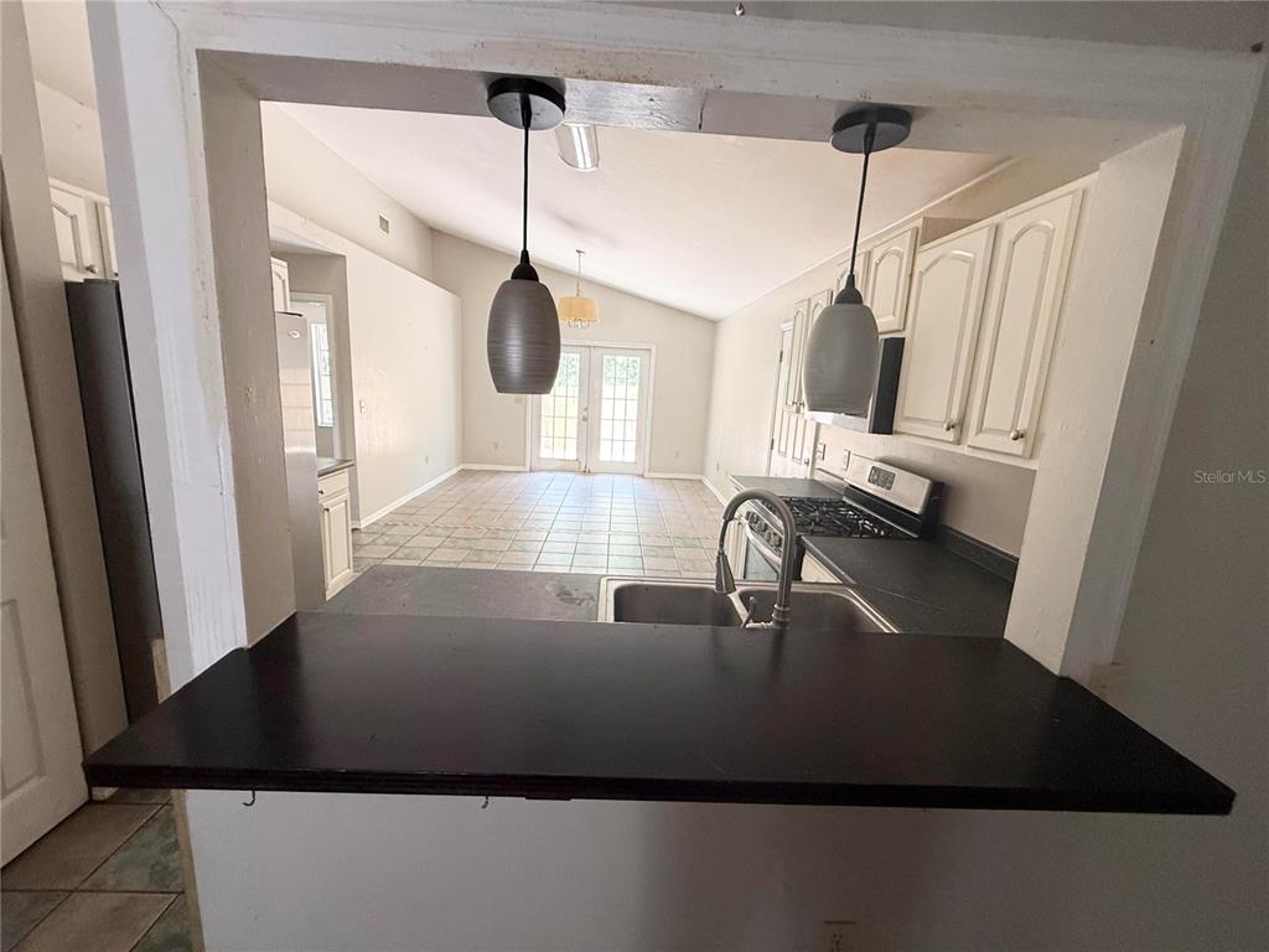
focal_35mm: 14
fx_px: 513
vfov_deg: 85.7
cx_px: 634
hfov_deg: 102.1
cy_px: 476
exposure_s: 1/99
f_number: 2.2
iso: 160
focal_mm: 2.22
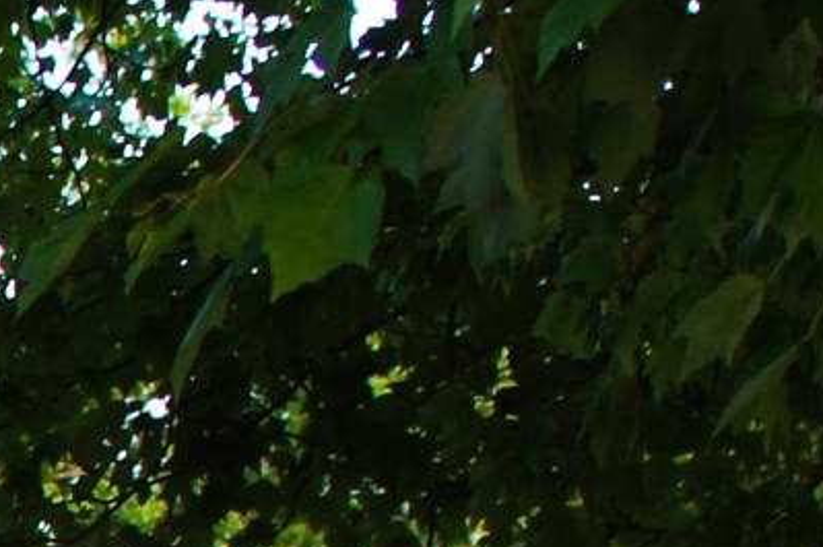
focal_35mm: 293
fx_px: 6690
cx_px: -1848
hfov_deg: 6.3
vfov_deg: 4.5
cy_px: 1741
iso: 100
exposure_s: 1/80
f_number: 3.5
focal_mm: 26
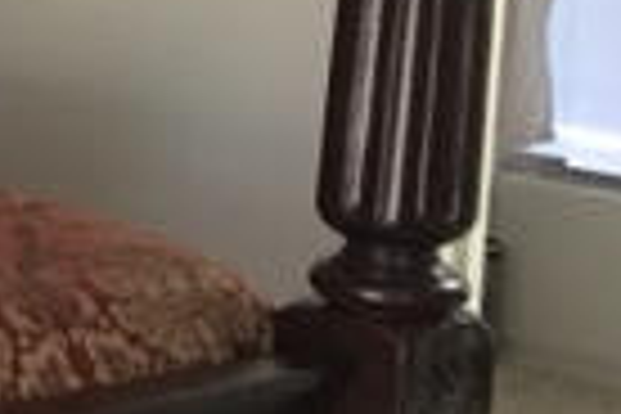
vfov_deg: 9.8
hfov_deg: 12.4
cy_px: 40
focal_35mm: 140
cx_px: -734
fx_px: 2415
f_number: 2.2
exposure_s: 1/4
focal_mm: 4.15
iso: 80
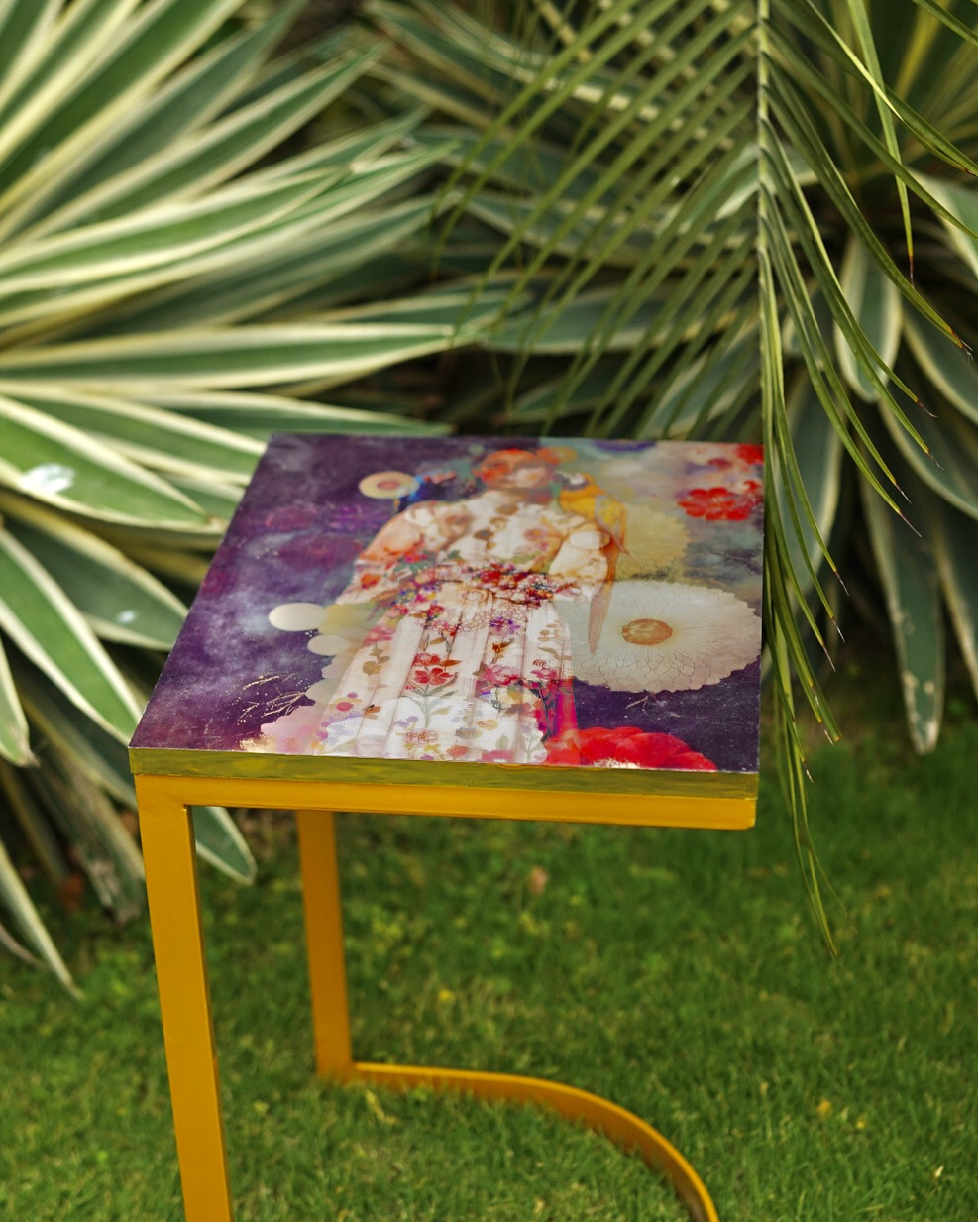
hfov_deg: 23.9
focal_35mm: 64
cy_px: 760
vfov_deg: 29.5
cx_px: 479
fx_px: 2315
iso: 160
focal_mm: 35
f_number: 2
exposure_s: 1/160
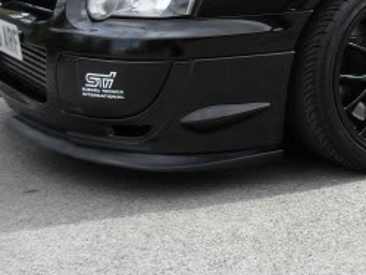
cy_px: -28
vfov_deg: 16.0
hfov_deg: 20.3
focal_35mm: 90
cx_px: 444
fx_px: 952
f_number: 3.2
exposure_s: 1/500
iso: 100
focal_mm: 6.3
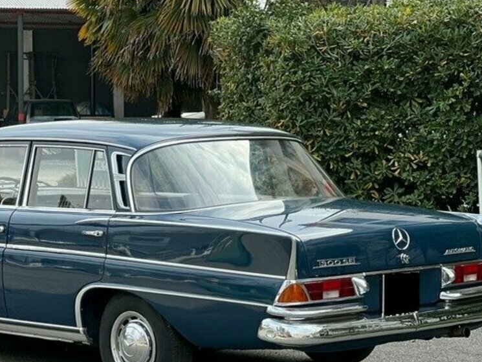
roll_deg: +0.6
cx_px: 155
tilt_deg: -3.4
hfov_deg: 15.9
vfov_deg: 11.9
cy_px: 238
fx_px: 1727
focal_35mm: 124
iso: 25
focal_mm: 9
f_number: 2.8
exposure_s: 1/146
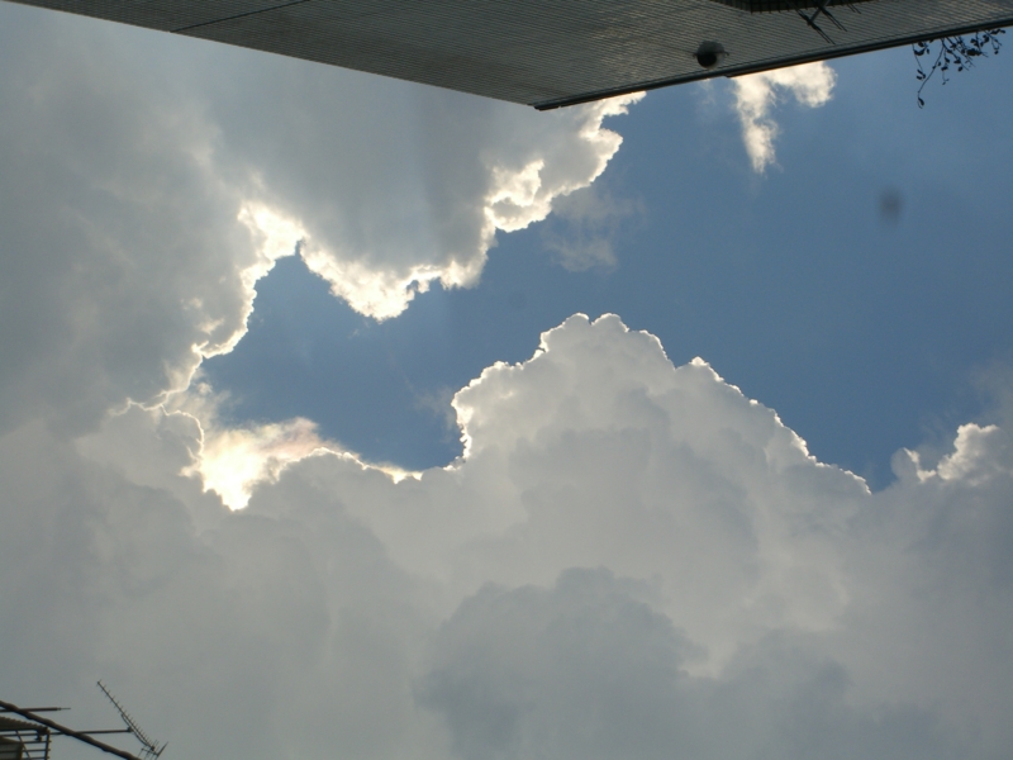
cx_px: 506
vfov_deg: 13.0
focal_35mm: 114
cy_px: 380
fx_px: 3336
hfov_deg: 17.3
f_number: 14.8
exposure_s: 1/160
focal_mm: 23.7
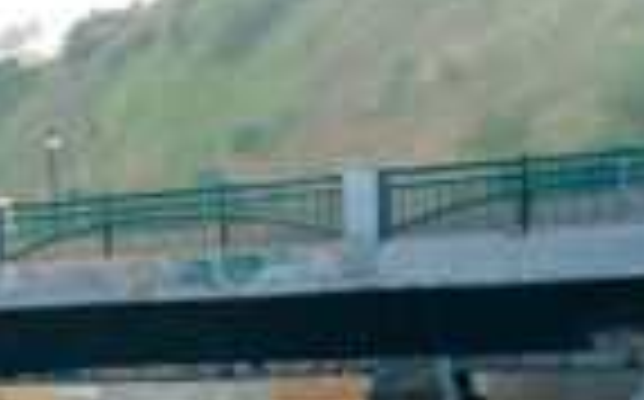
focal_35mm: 126
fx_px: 2209
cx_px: -81
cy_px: 458
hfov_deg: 16.1
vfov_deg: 10.2
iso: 200
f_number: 5.6
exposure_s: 1/250
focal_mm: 42
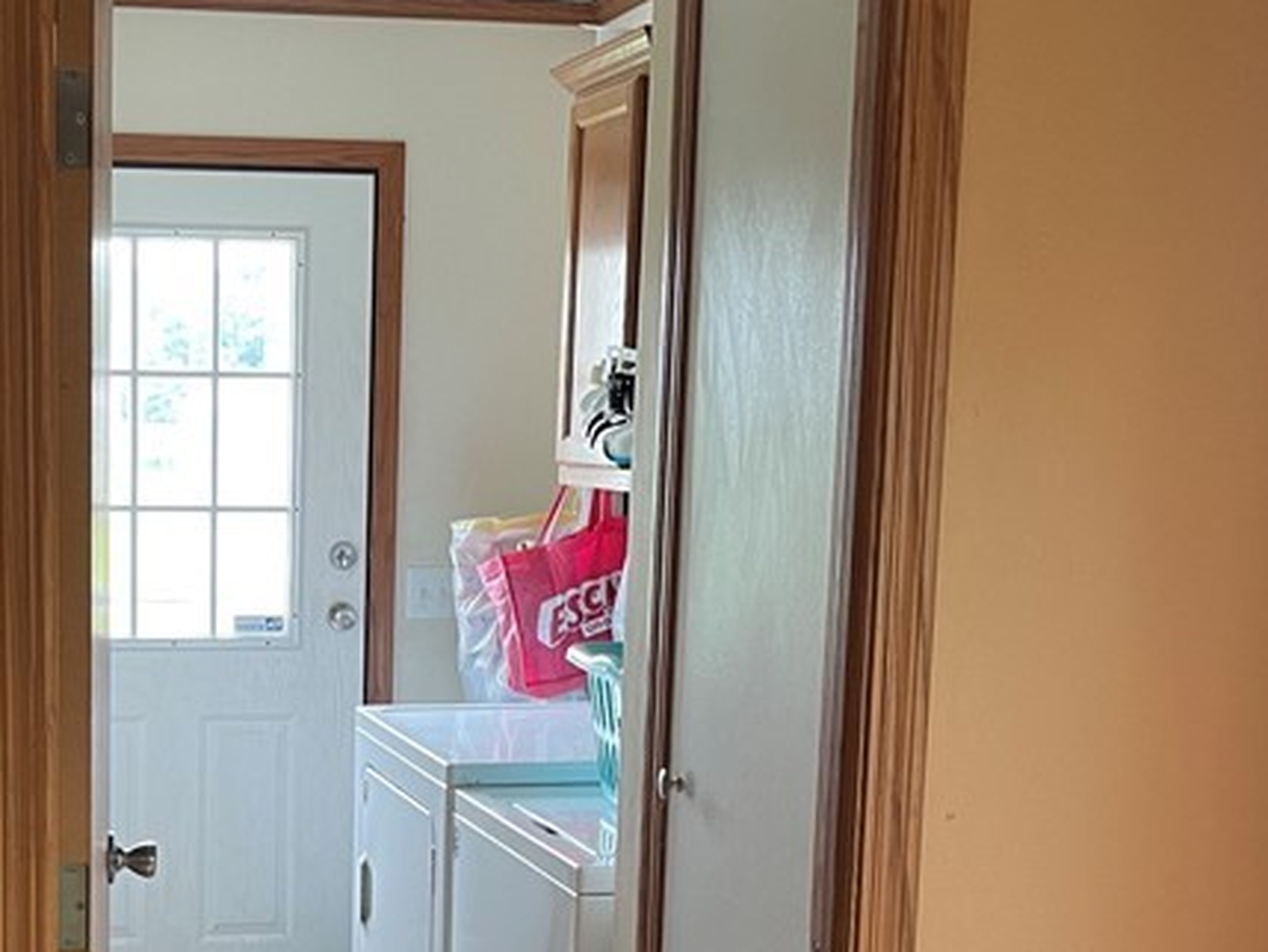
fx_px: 2272
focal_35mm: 62
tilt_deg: -9.4
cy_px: 772
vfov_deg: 23.3
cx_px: 219
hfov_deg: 30.3
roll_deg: +0.0
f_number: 1.6
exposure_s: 1/67
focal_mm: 5.1
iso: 125
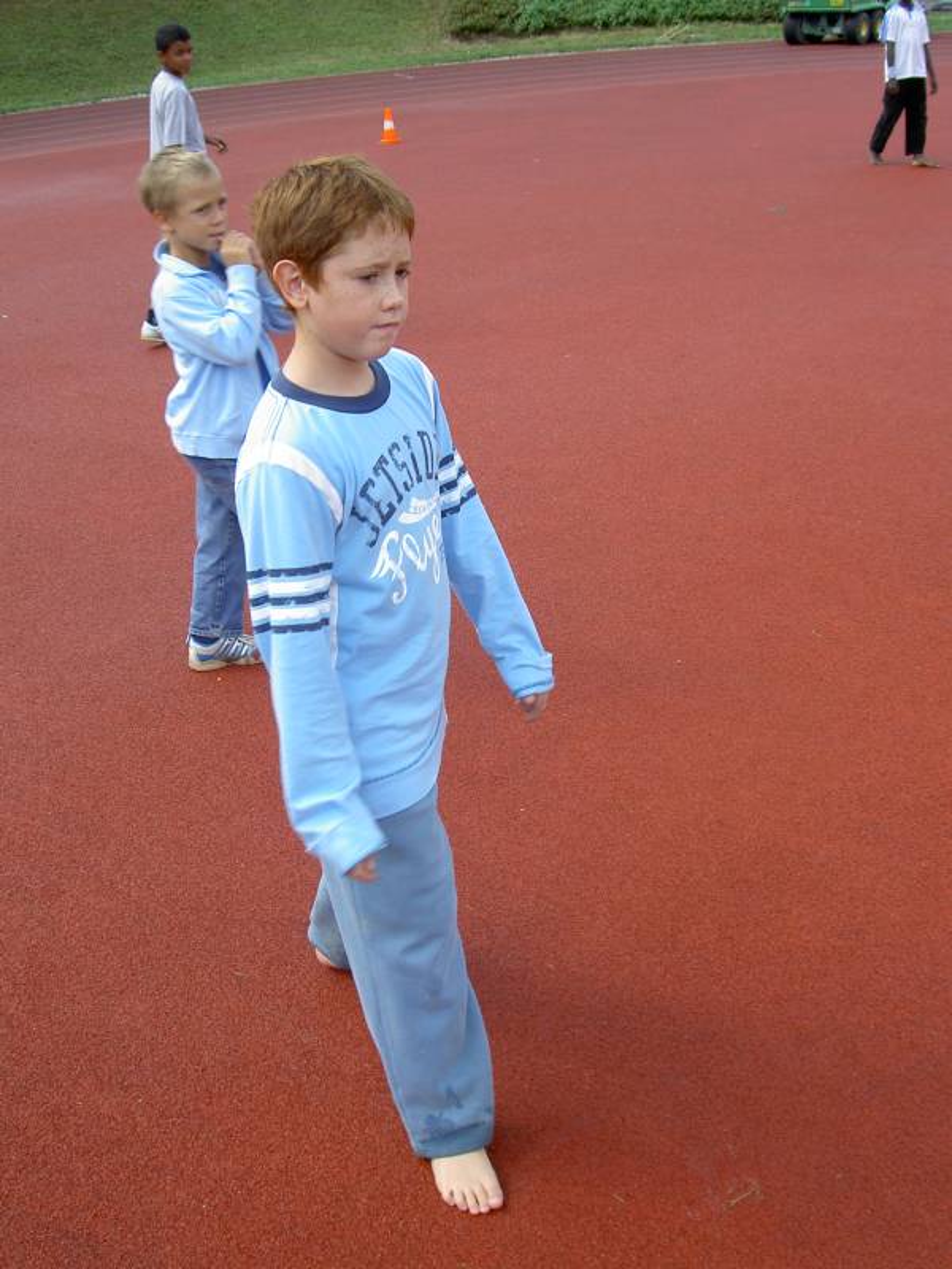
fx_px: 1430
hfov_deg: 36.8
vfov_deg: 47.9
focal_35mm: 39
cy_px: 634
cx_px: 476
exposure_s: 1/125
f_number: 4.7
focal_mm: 8
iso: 100
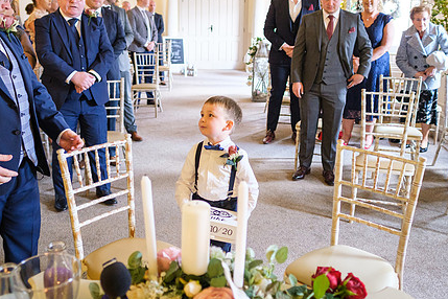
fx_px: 423
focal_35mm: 34
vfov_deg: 38.7
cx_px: 205
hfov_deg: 55.7
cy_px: 121
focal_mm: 16
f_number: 1.8
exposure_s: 1/160
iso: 2000
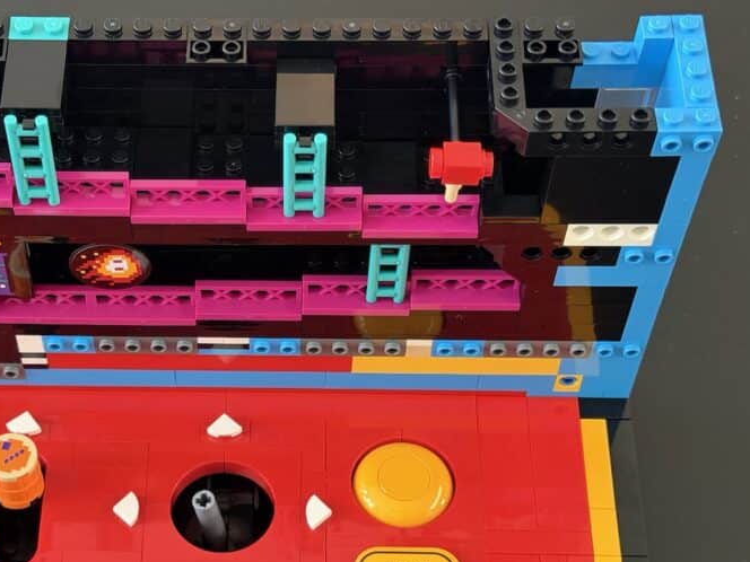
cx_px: 223
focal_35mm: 74
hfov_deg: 26.1
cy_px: 361
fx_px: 1603
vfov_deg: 19.9
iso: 400
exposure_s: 1/40
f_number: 1.78
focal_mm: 6.76
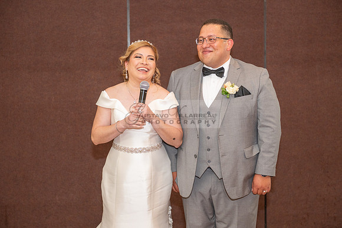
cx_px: 171
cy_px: 121
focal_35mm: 74
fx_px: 706
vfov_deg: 18.4
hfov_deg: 27.2
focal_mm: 70
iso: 800
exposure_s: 1/125
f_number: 3.5
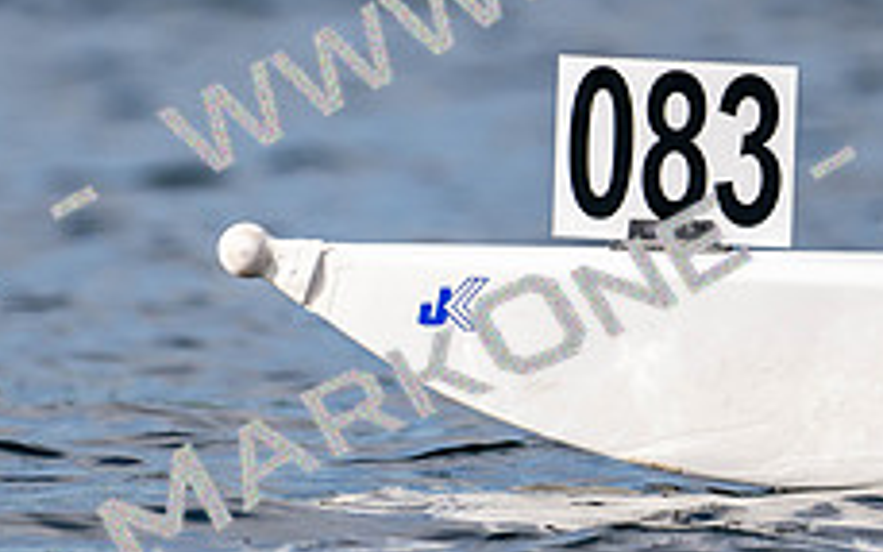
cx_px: 636
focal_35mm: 1032
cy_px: 183
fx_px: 24829
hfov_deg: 2.0
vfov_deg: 1.3
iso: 250
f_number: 4.5
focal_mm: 400
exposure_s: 1/2500
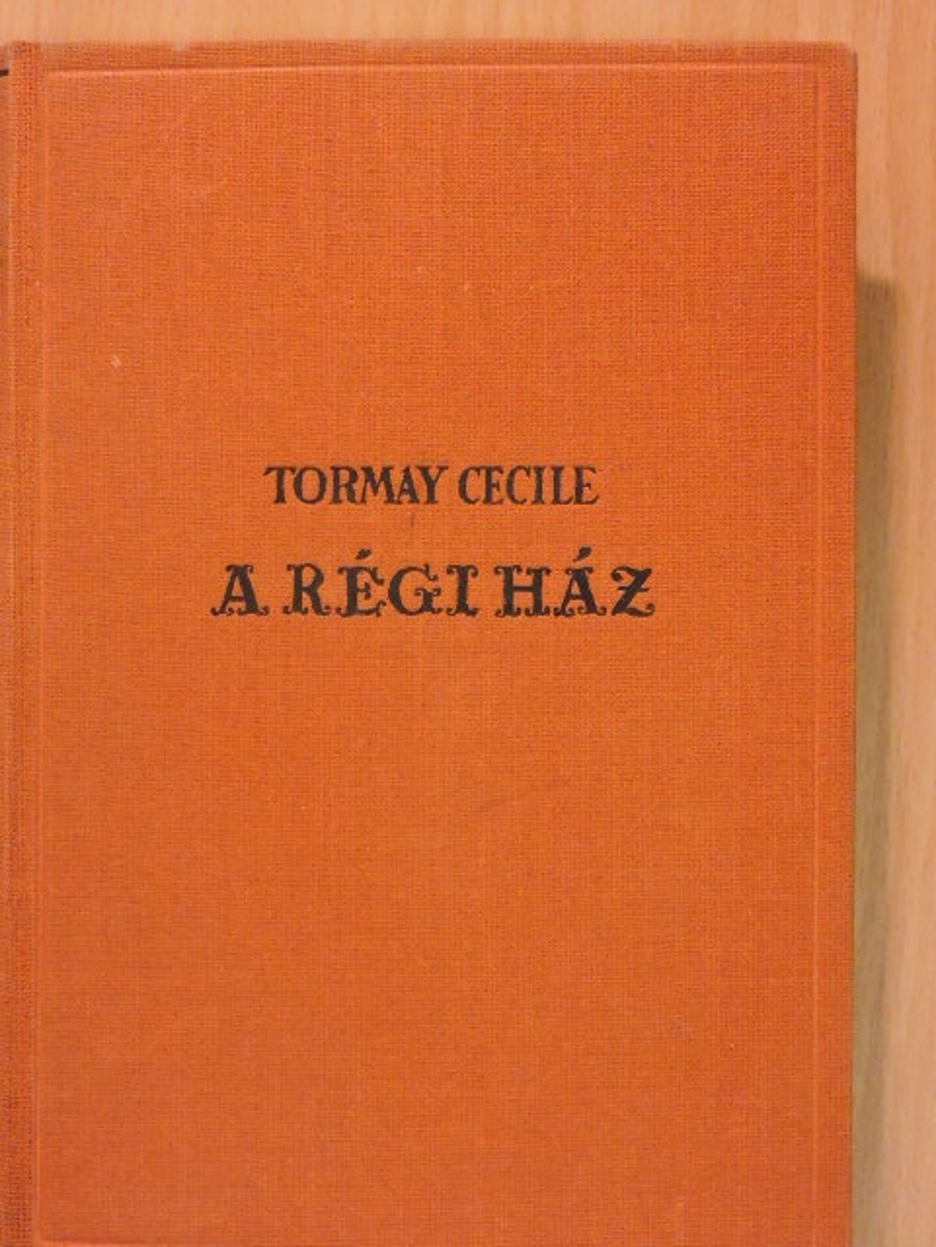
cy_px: 624
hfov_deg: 21.0
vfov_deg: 27.8
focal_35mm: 70
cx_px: 468
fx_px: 2524
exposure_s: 1/80
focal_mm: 12.5
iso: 1600
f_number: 4.5
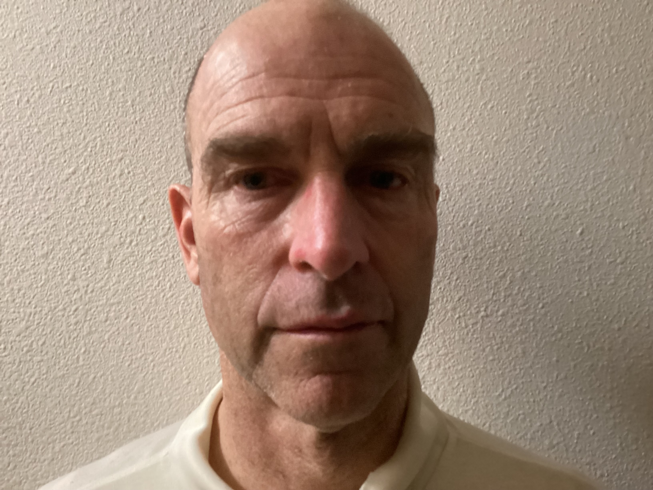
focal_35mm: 31
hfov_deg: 58.4
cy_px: 245
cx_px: 326
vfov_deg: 45.4
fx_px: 585
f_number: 2.4
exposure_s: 1/17
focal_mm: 3.3
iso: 640
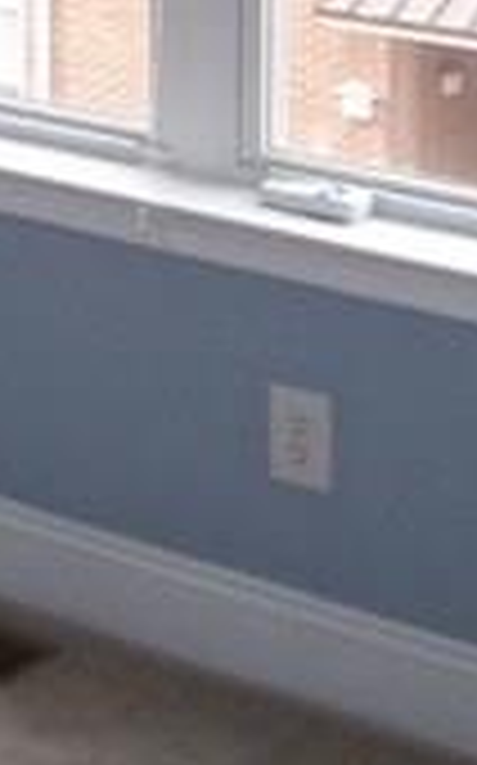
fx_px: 2750
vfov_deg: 14.7
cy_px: -398
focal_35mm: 132
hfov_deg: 8.9
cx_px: -680
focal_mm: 3.8
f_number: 2.8
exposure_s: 1/30
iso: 64
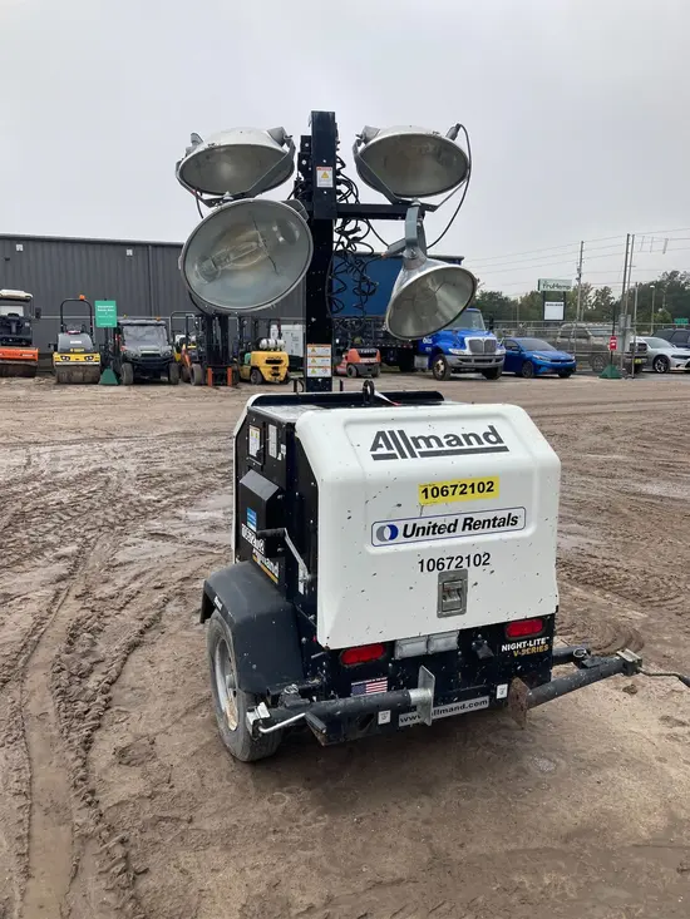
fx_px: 744
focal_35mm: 28
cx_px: 345
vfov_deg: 63.4
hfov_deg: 49.8
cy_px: 460
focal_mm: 3.99
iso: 20
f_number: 1.8
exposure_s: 1/972
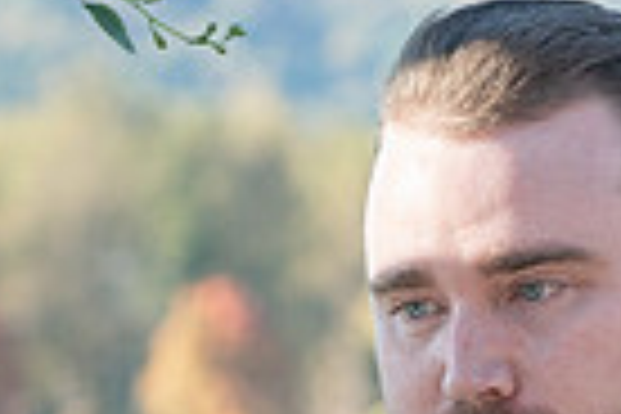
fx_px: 9539
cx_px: 241
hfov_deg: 3.7
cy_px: 820
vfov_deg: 2.5
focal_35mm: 553
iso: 500
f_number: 5.6
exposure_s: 1/320
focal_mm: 111
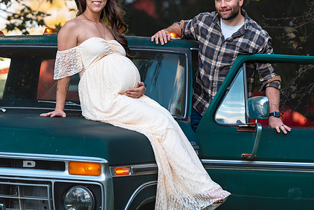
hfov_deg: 11.5
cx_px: 153
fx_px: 1562
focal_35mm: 179
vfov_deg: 7.7
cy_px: 83
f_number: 2.8
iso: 250
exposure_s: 1/320
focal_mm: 122.7
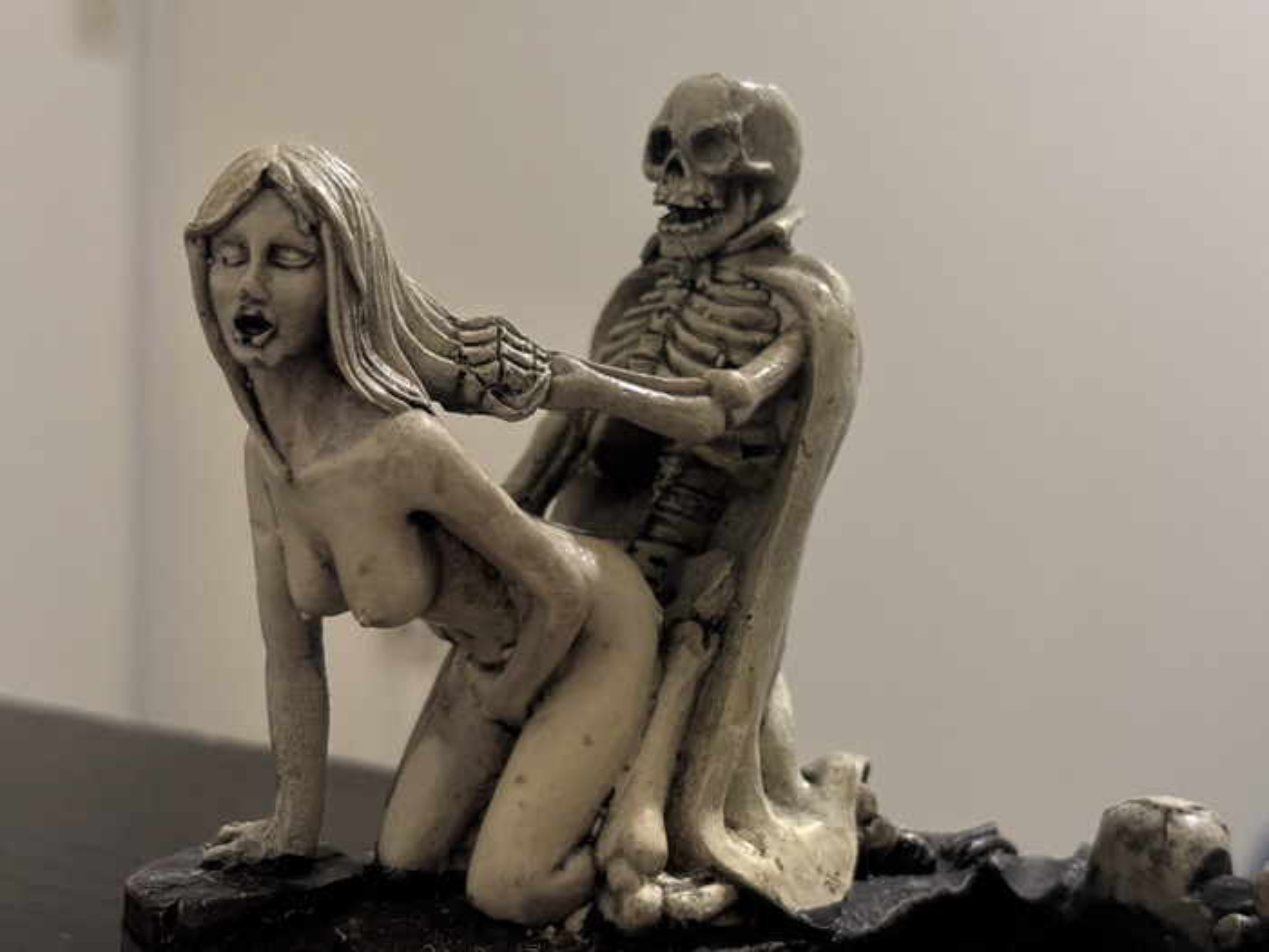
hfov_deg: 36.8
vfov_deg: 28.0
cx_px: 634
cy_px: 476
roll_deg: -1.6
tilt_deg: -4.7
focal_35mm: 52
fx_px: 1906
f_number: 1.6
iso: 160
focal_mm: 5.96
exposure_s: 1/33
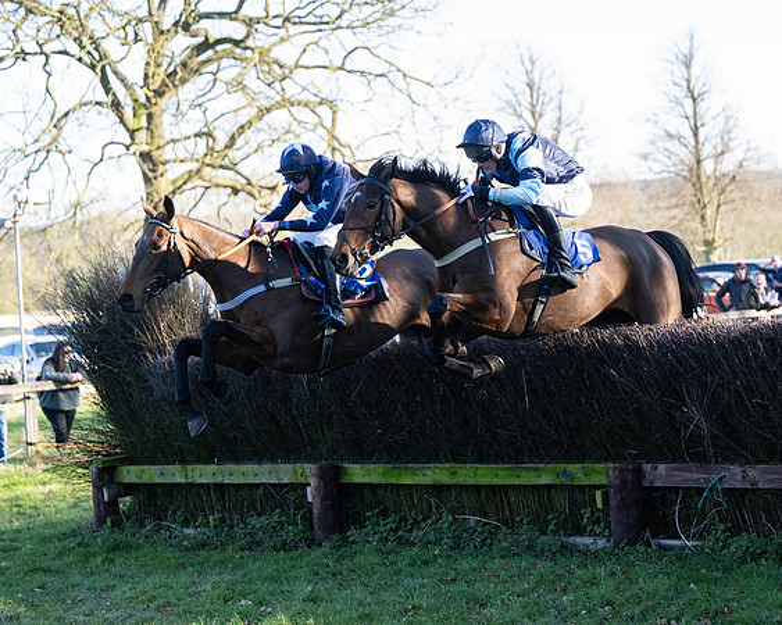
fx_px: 2103
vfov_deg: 16.9
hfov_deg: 21.0
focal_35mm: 91
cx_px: 496
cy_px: 322
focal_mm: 70
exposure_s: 1/1600
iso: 800
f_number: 2.8
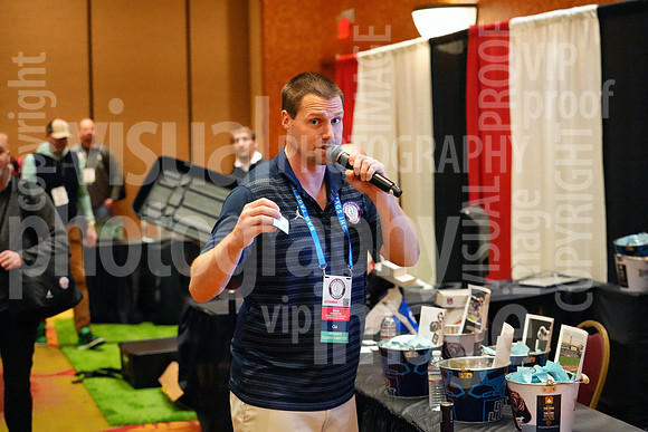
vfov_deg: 19.5
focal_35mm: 70
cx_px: 324
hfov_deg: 28.8
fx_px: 1260
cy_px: 216
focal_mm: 70
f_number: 4
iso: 12800
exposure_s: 1/250
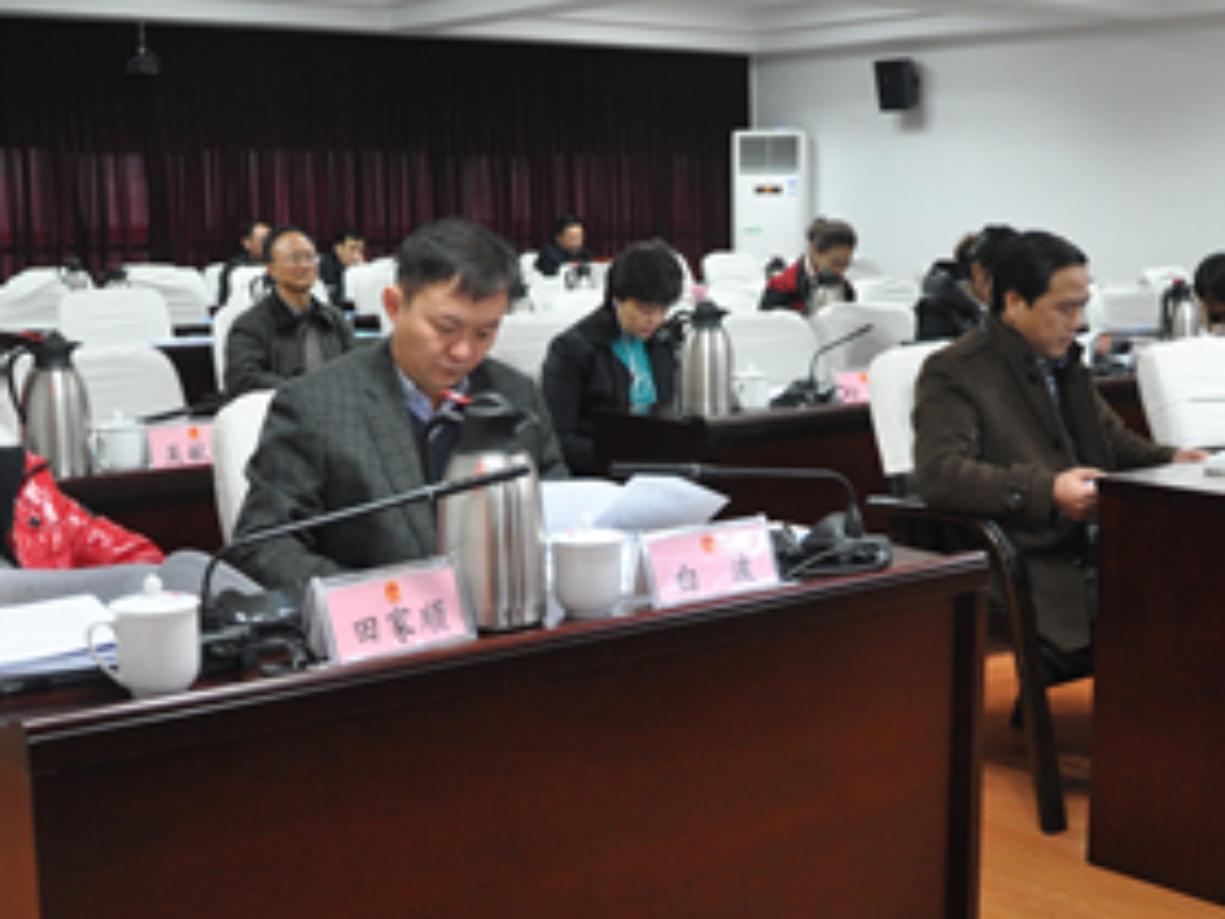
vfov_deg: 28.6
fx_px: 1805
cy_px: 435
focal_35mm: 51
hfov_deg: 37.4
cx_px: 713
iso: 640
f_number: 4
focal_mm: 18
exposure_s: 1/15
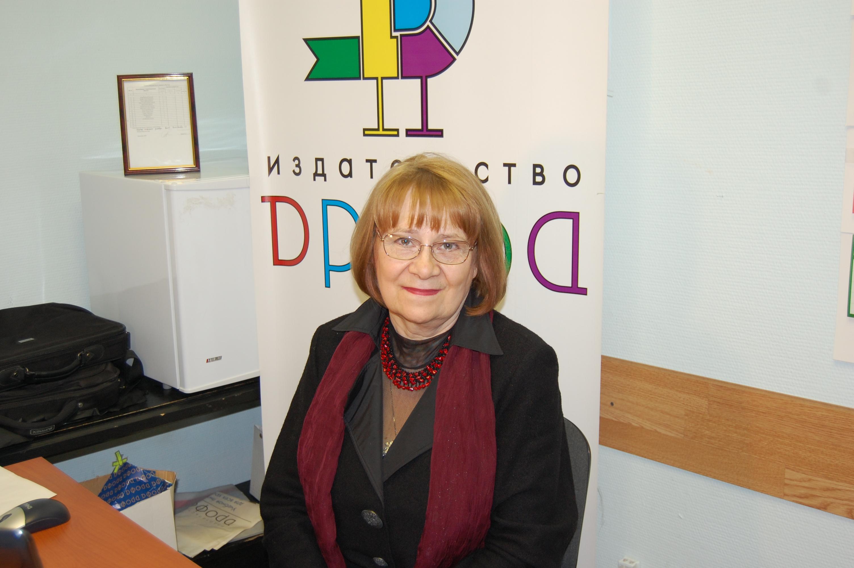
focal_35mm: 39
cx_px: 427
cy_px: 284
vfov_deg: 34.1
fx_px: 924
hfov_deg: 49.6
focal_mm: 26
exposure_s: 1/60
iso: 400
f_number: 4.2
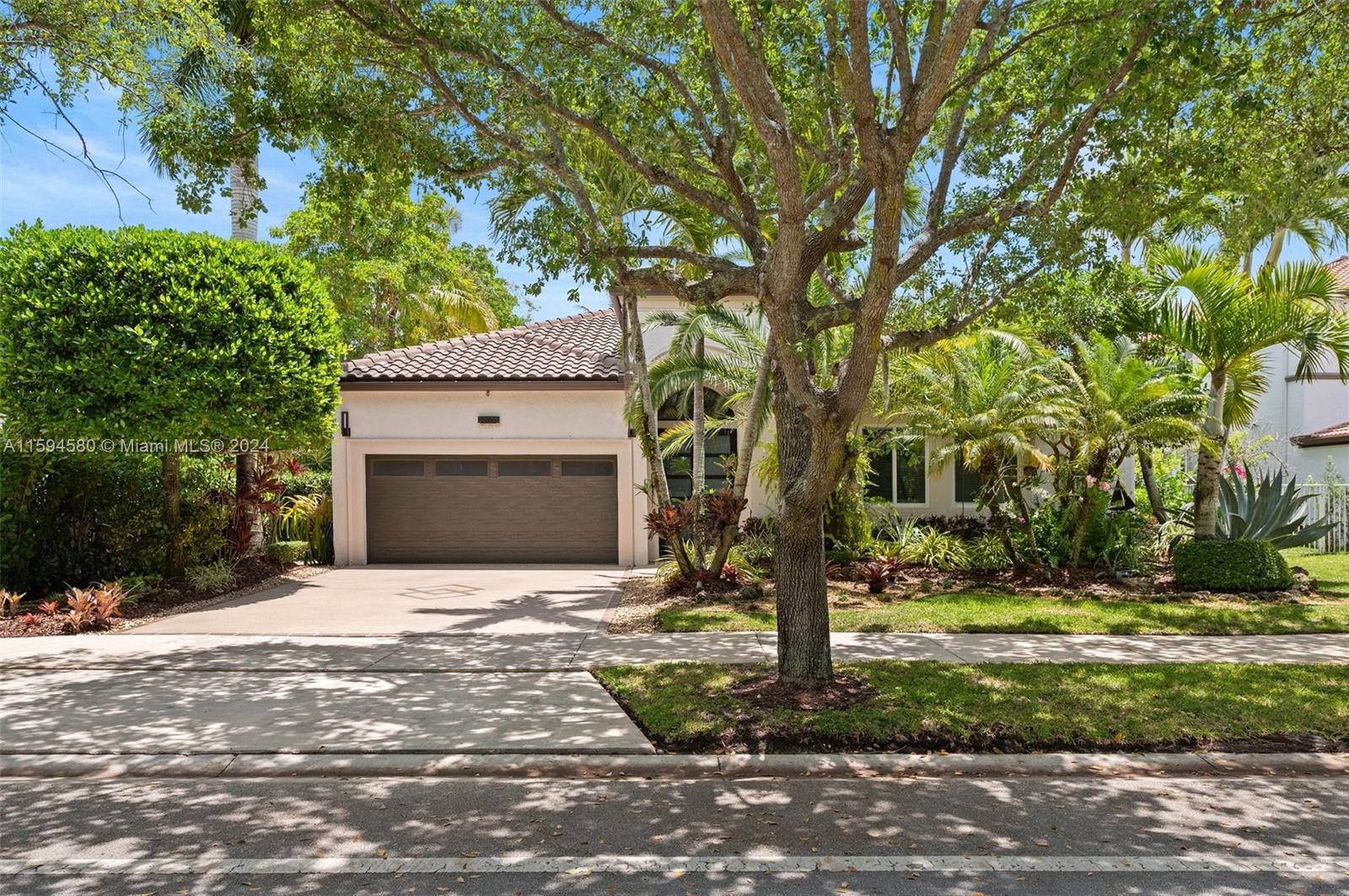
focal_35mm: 24
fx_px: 898
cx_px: 674
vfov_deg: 53.0
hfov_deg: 73.8
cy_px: 448
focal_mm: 24
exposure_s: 1/125
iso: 200
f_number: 8
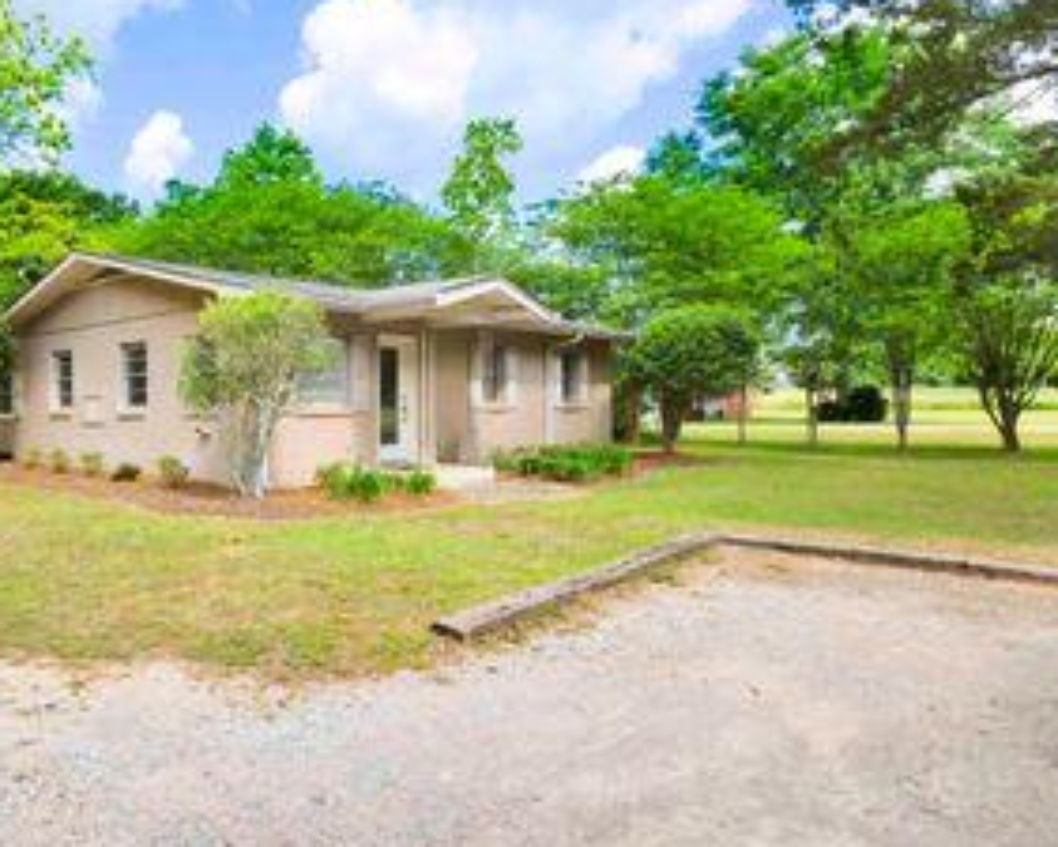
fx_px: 783
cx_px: 233
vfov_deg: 56.8
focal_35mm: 25
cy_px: 405
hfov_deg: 63.1
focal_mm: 15
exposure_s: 1/160
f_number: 13
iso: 400
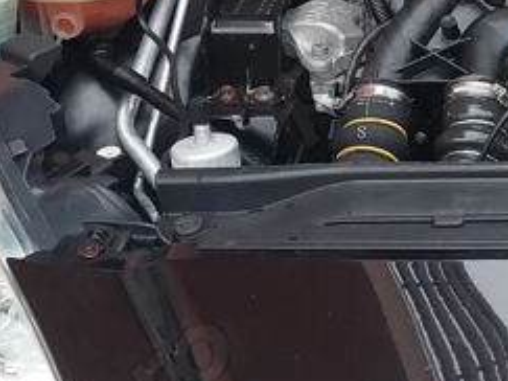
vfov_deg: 14.1
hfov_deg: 17.4
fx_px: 1511
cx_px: 738
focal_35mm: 103
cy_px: -8
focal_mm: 5.23
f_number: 1.8
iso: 200
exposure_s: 1/50
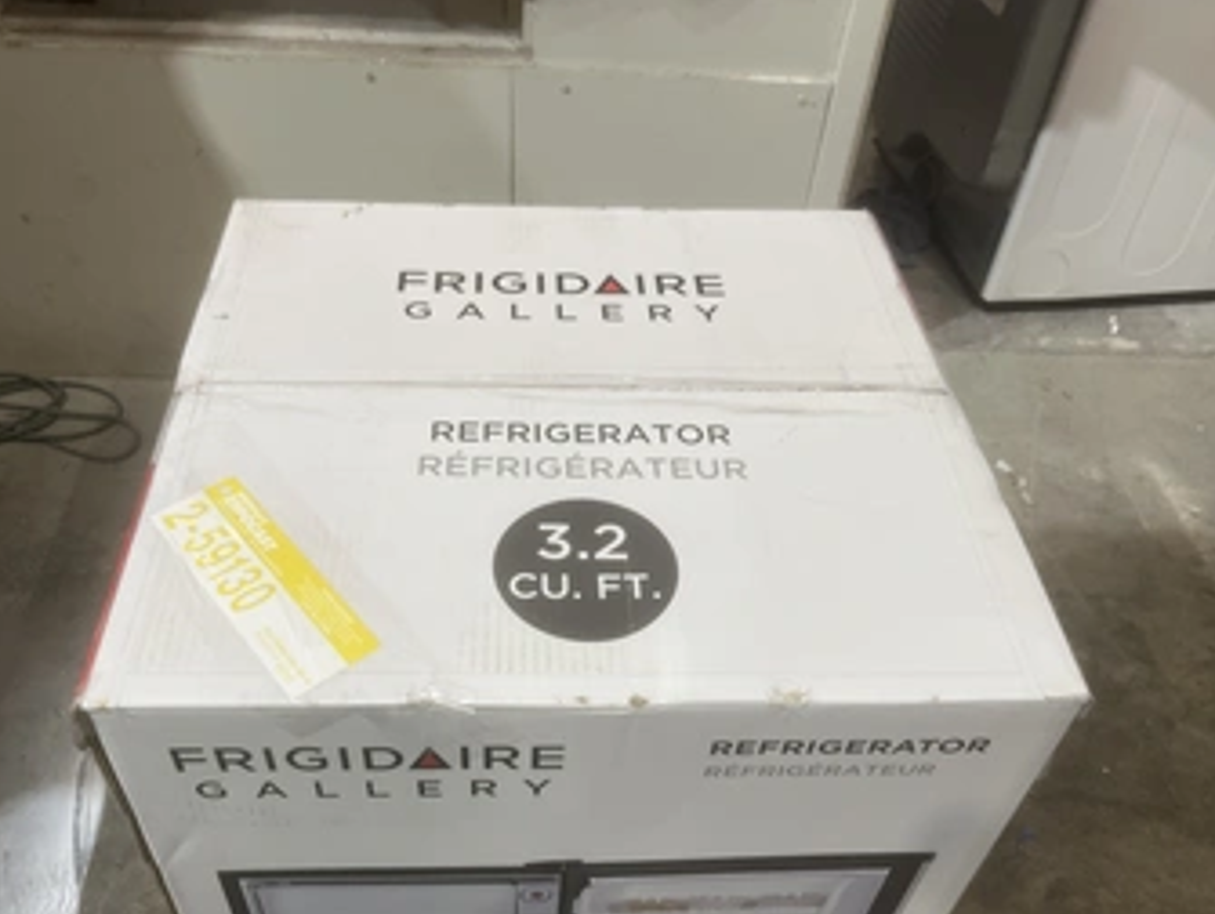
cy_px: 508
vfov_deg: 45.4
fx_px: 1089
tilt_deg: -45.4
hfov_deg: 58.3
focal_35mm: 31
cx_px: 580
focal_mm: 5.1
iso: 100
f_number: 1.6
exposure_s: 1/120
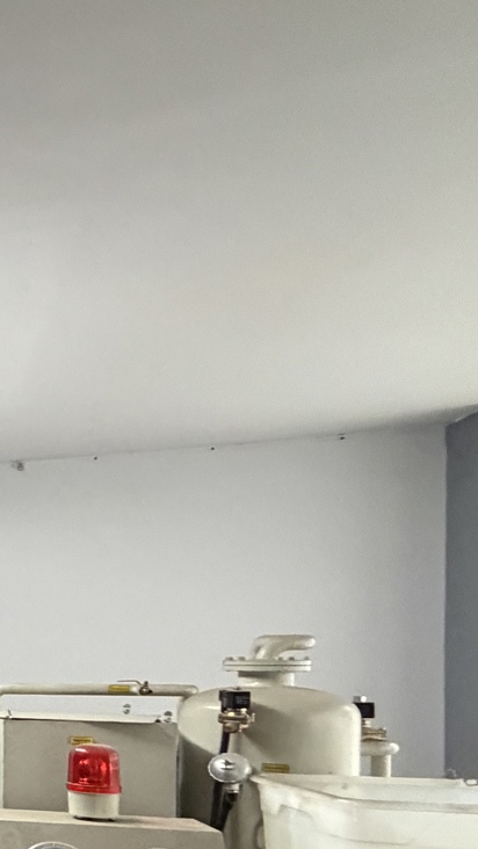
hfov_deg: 17.6
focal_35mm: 40
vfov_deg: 47.8
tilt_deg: -1.5
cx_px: -539
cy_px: 675
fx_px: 901
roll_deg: +0.2
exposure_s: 1/50
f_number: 2.2
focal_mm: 2.22
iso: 640
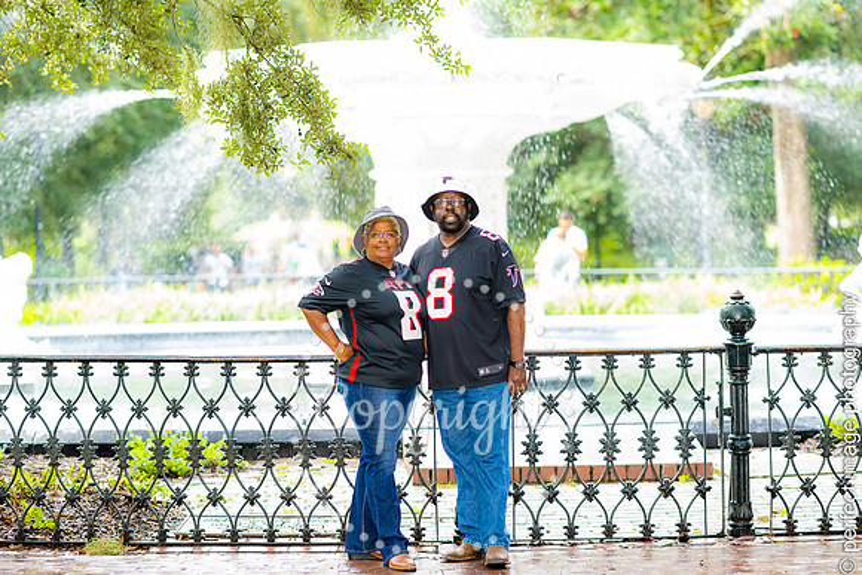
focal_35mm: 114
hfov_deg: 17.9
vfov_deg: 12.0
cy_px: 288
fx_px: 2731
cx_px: 431
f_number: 2.2
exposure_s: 1/200
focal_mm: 105
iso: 250
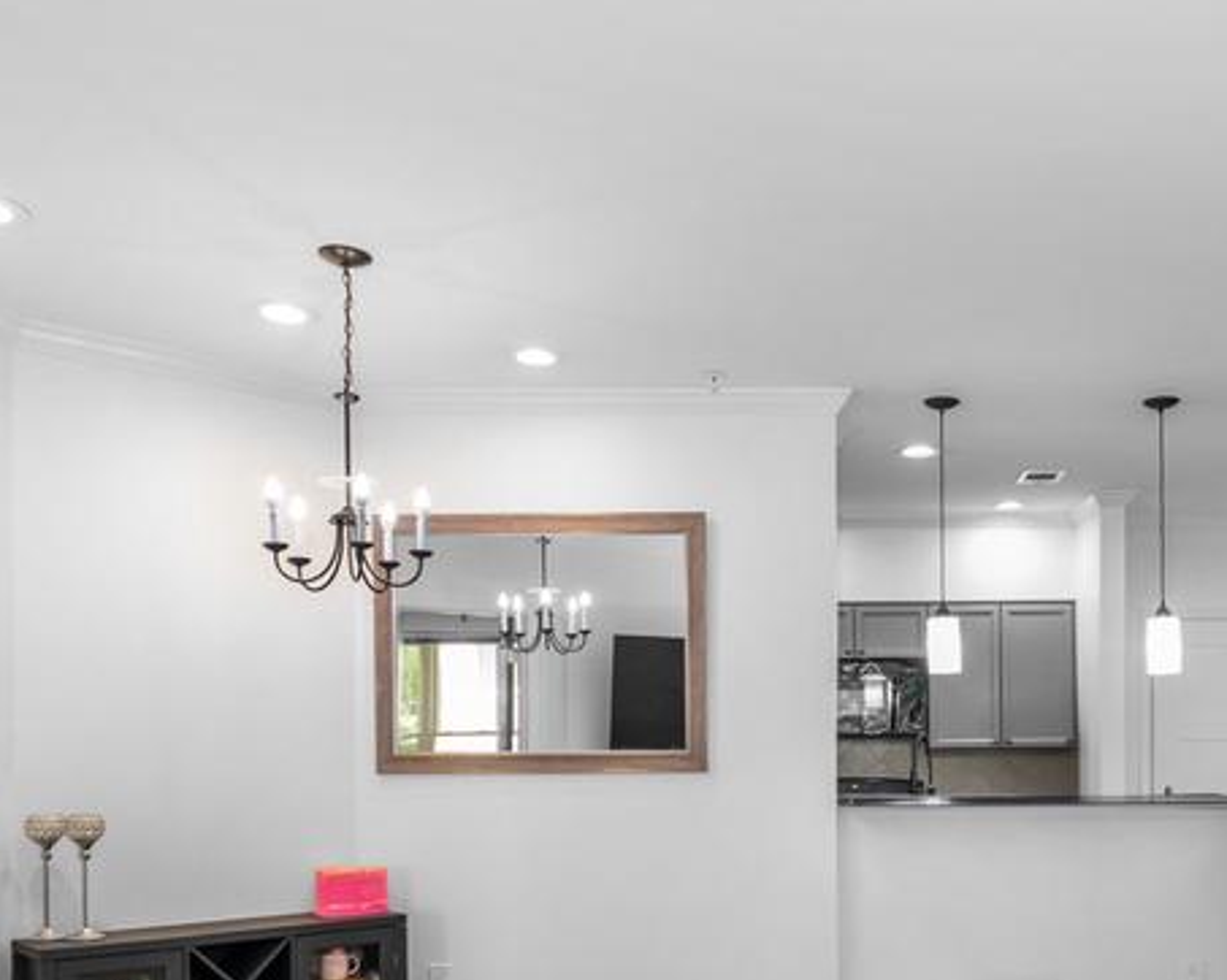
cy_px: 758
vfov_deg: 41.8
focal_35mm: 34
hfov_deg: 51.8
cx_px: 821
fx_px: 1234
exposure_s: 1/1.25
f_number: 7.1
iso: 250
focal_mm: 16
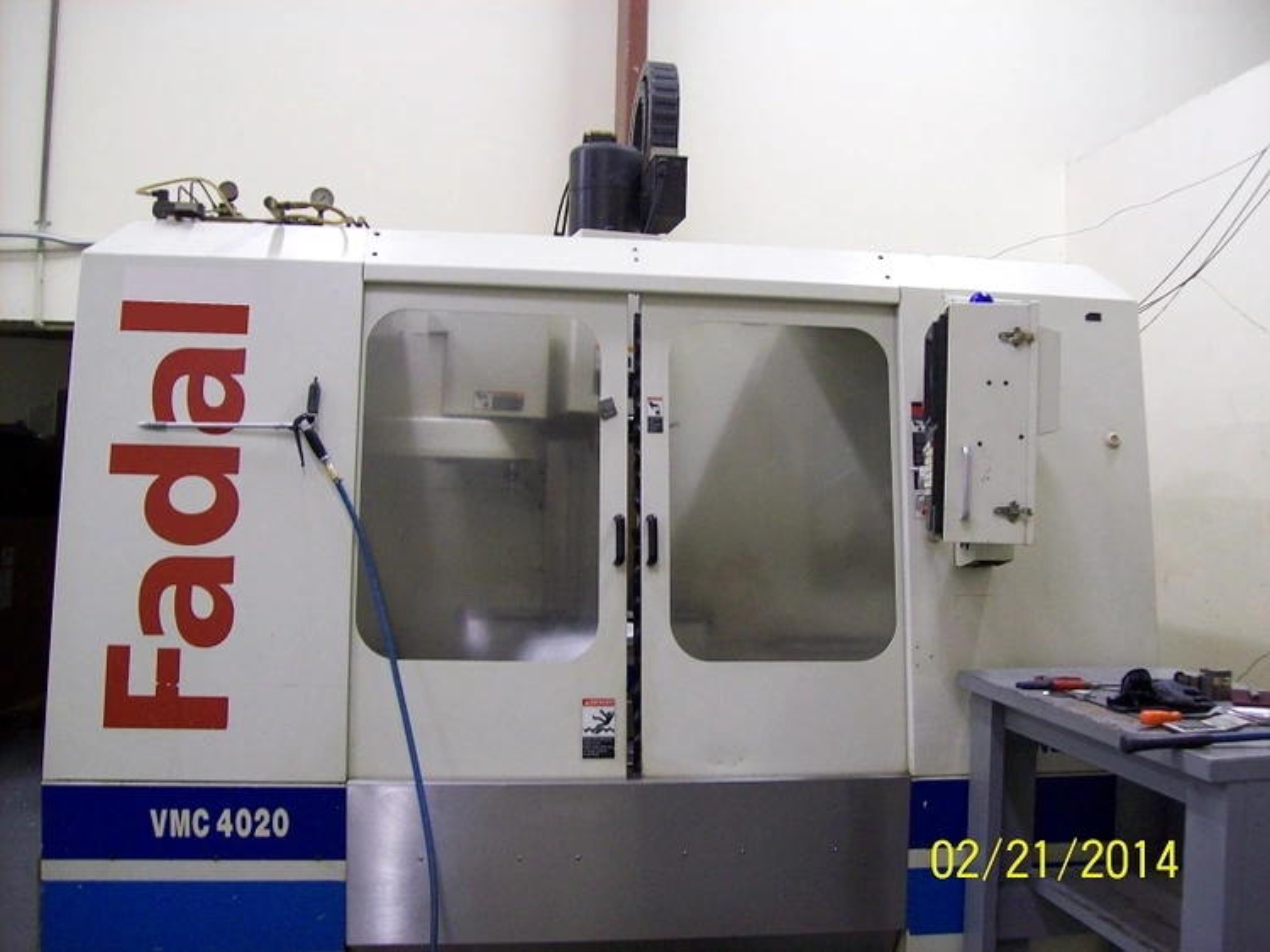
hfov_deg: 51.4
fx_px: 1320
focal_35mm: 36
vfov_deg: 39.6
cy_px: 476
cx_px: 635
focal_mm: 6
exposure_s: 1/11.6
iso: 160
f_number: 2.7
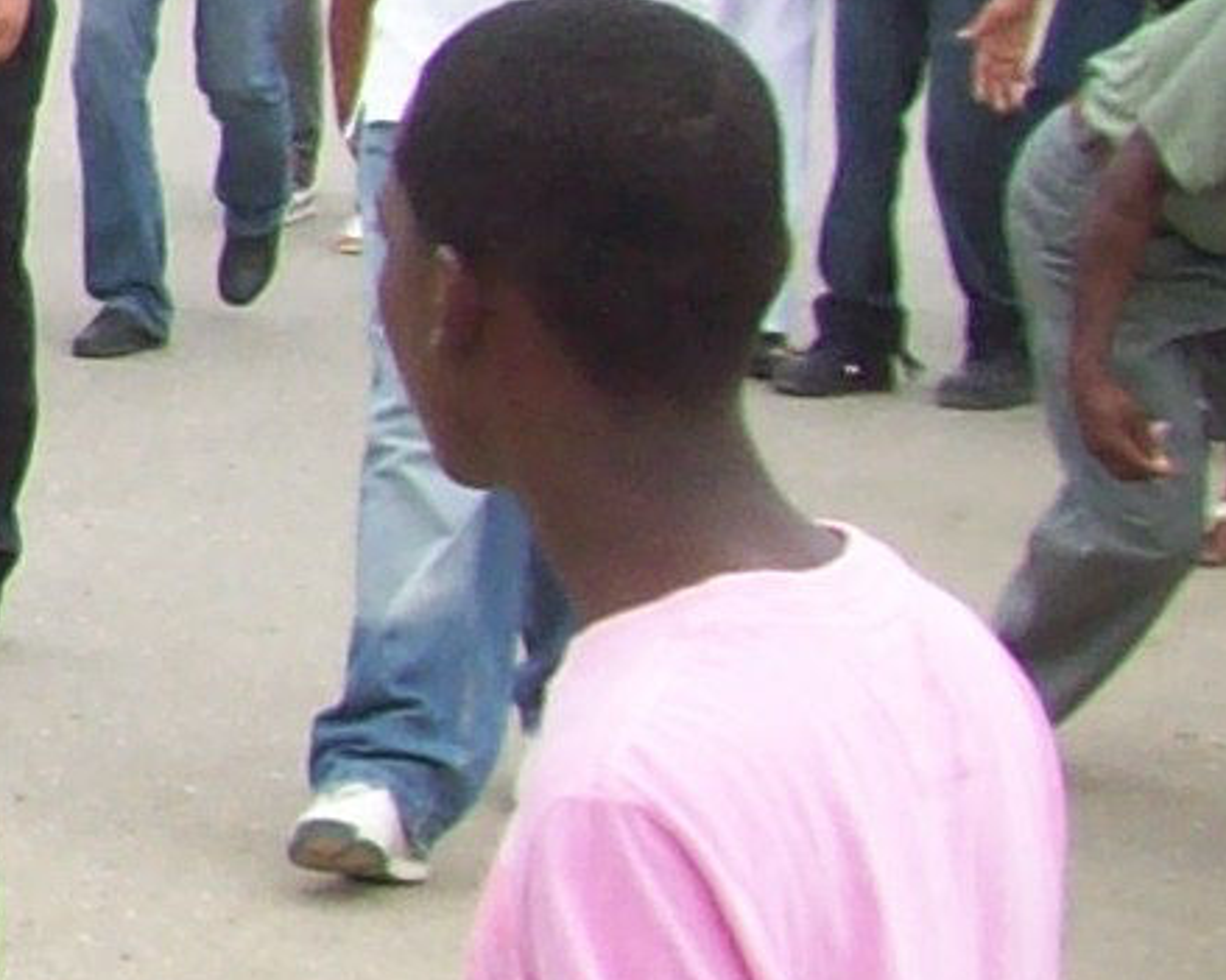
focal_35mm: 228
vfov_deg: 6.7
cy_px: -114
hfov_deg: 7.3
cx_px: -2653
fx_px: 8271
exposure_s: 1/379
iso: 80
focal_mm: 6
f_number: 2.7
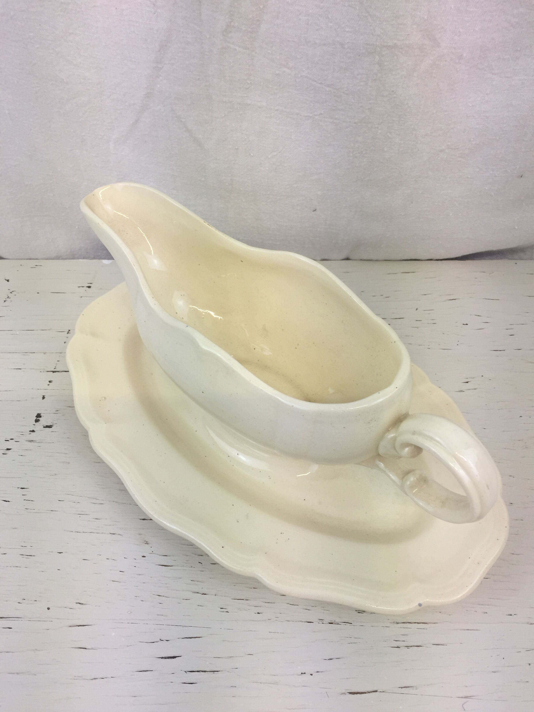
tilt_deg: -47.3
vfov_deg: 61.7
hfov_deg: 48.2
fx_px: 596
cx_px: 267
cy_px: 356
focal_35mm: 29
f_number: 2.2
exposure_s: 1/211
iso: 32
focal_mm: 4.15
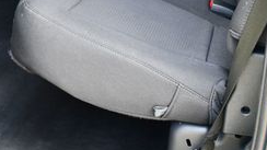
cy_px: -32
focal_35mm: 99
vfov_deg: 11.9
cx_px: 83
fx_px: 701
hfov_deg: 21.5
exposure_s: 1/200
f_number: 3.5
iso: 800
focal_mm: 18
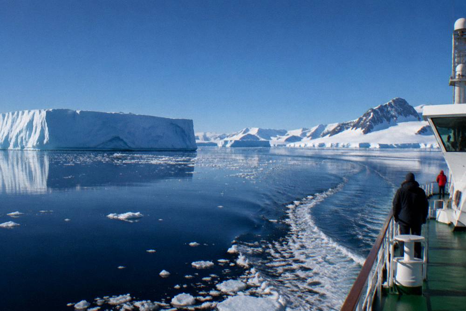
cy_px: 156
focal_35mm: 24
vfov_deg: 53.1
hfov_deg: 73.8
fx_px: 311
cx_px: 233
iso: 400
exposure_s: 1/320
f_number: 10
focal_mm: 24
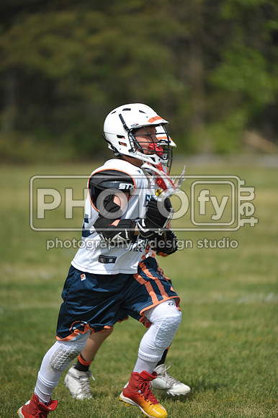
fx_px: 3943
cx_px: 139
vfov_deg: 6.1
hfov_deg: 4.0
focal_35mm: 340
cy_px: 209
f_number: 4
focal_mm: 340
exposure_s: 1/5000
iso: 640
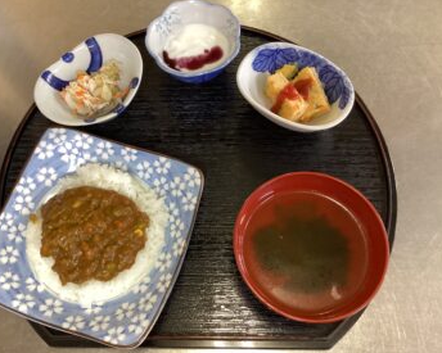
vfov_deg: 44.5
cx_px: 205
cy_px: 175
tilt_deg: -68.9
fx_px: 432
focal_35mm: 33
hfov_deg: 54.2
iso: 320
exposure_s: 1/40
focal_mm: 3.3
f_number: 2.4
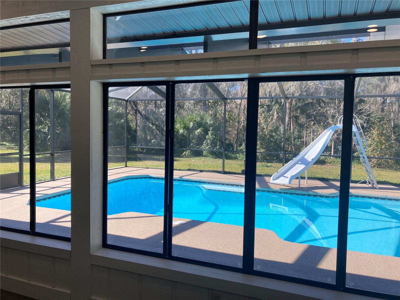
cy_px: 150
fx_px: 324
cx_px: 200
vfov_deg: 49.7
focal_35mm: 28
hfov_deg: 63.4
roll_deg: -1.9
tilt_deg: -3.6
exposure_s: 1/476
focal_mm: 3.99
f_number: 1.8
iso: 20
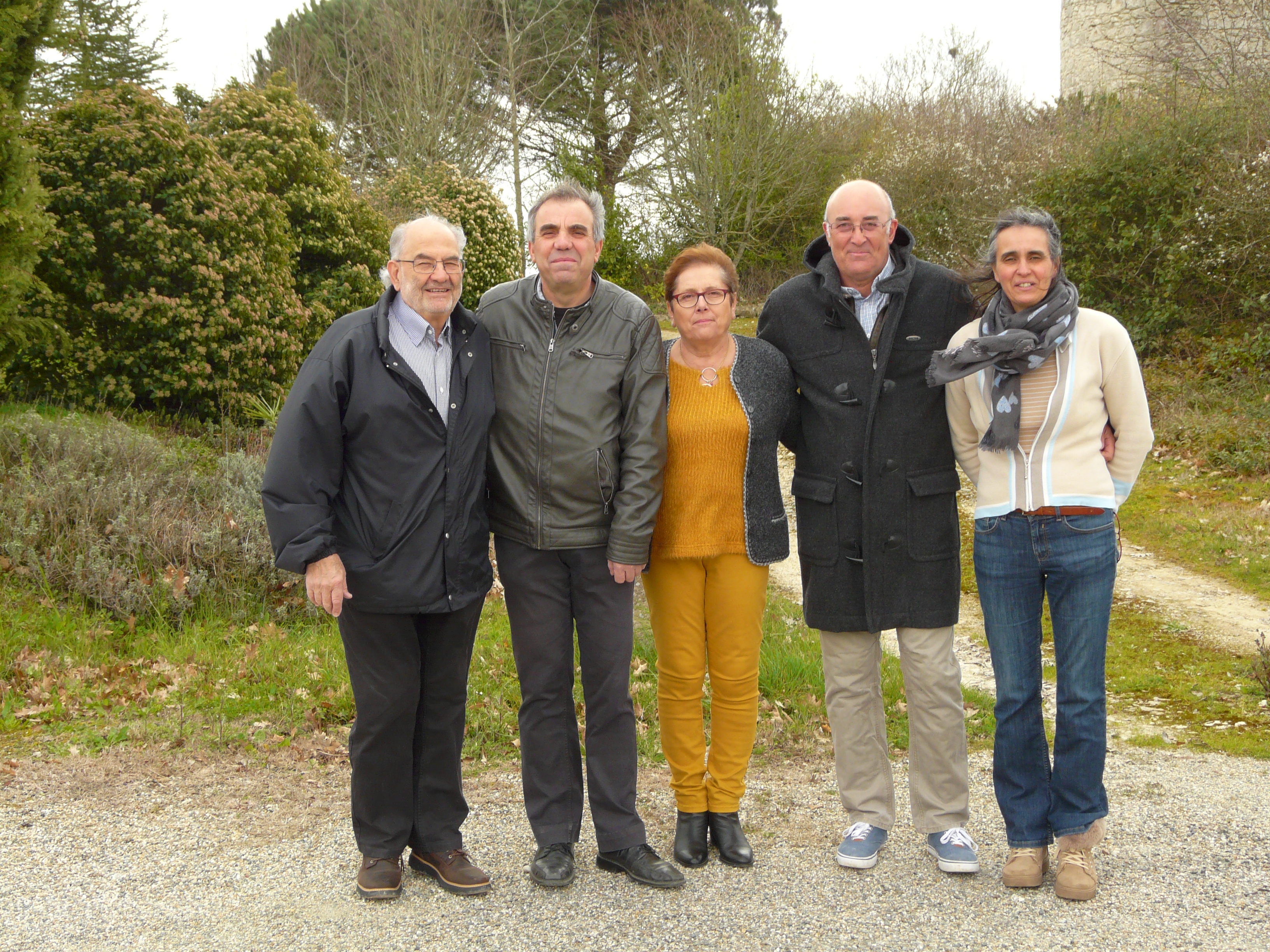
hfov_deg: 36.8
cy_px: 476
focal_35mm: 52
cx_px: 635
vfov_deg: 28.0
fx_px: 1908
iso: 100
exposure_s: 1/160
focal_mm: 8.5
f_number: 4
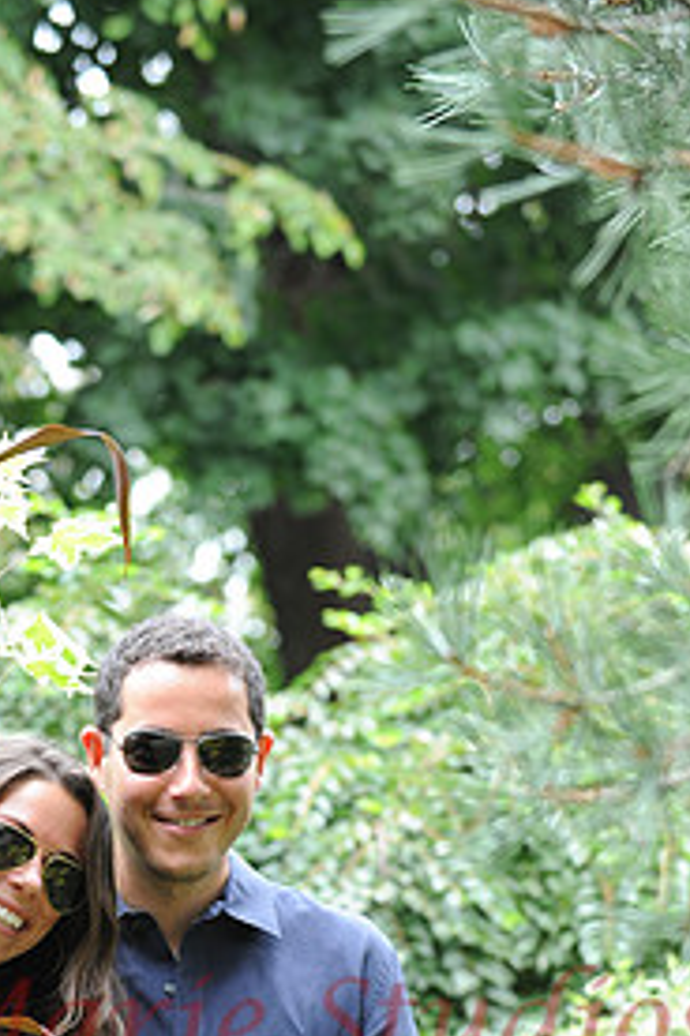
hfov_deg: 8.1
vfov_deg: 12.1
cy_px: 1059
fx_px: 4830
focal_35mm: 168
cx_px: 11
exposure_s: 1/80
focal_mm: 80
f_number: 4.5
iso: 500
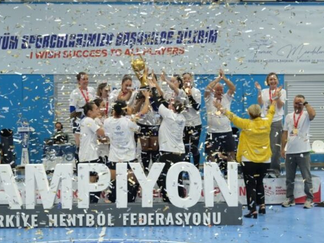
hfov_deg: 30.7
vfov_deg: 23.3
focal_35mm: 63
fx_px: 590
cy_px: 119
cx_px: 163
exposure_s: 1/500
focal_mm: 33.2
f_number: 2.8
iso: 1600
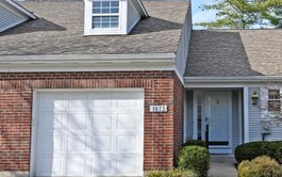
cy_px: 88
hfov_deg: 40.2
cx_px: 202
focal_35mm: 49
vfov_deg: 26.4
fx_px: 377
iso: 100
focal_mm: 25.5
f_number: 6.3
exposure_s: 1/320
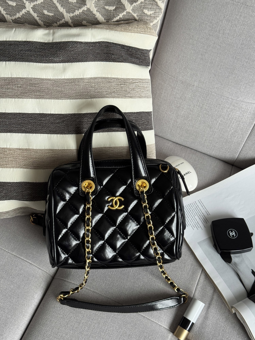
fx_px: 471
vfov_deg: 39.7
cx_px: 128
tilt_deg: -58.4
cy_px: 170
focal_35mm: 48
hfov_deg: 30.3
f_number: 1.78
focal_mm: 6.76
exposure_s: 1/75
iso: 100
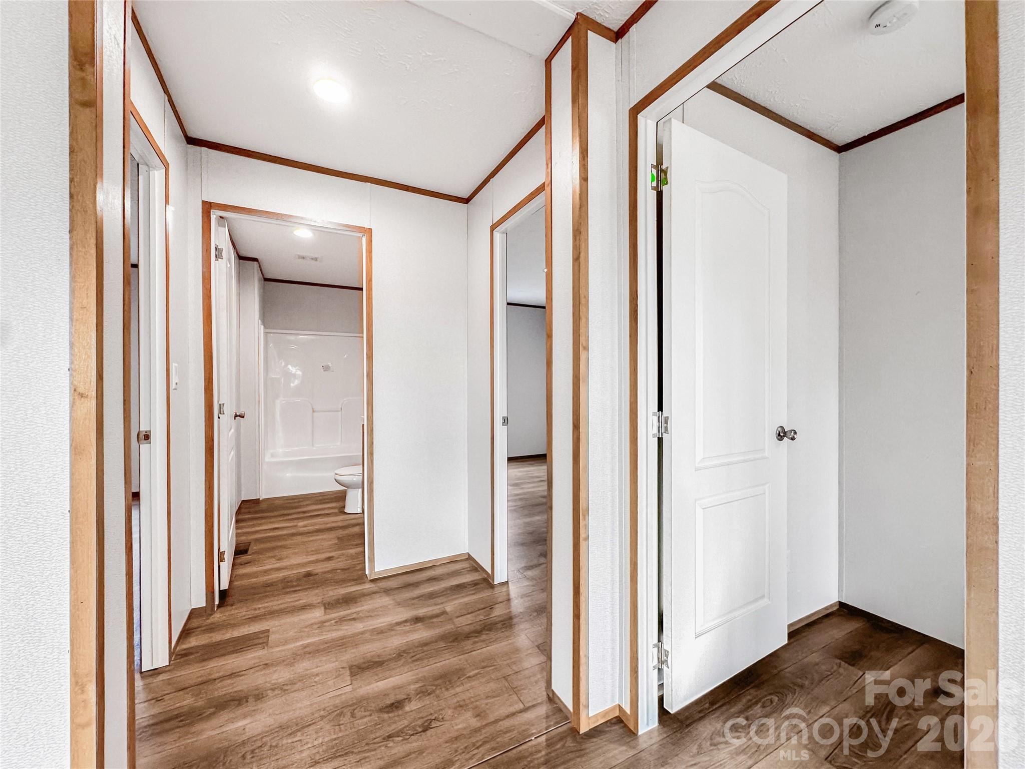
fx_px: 415
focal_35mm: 14
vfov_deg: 85.7
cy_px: 384
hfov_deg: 102.1
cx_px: 512
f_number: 2.2
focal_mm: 2.22
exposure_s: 1/120
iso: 125
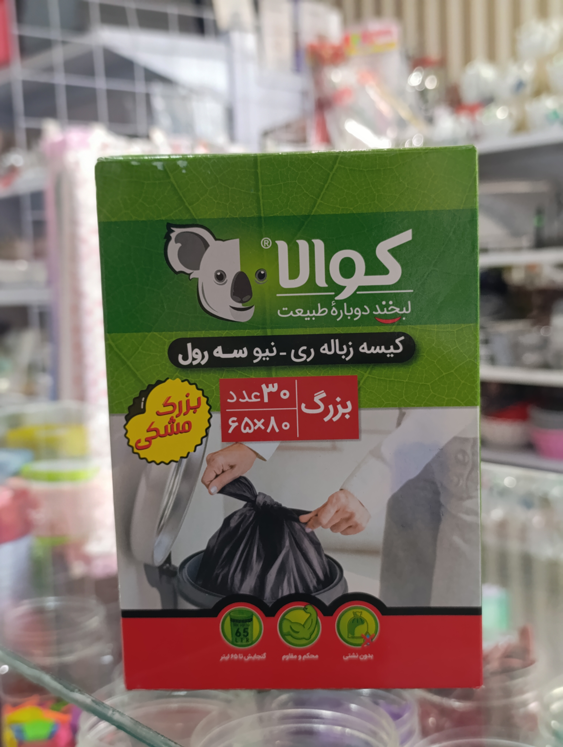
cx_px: 282
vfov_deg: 41.2
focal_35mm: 46
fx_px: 995
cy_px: 374
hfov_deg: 31.6
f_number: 1.6
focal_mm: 6.14
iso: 640
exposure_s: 1/50
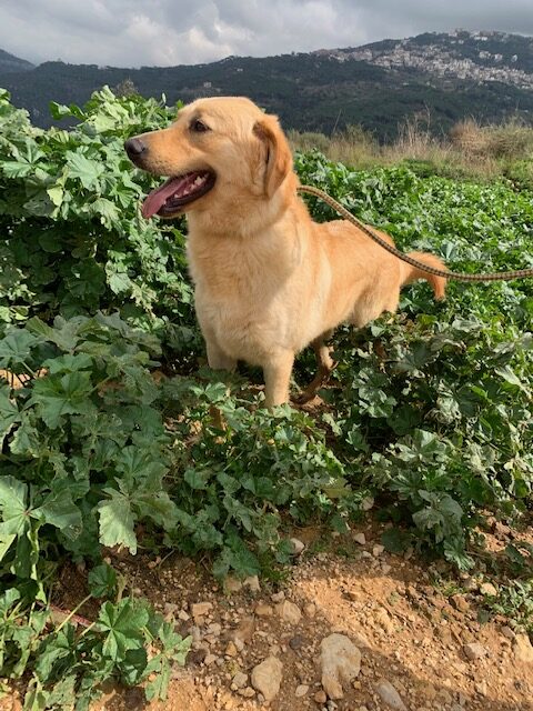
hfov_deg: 53.1
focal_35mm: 26
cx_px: 266
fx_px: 534
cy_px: 356
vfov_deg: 67.3
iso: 25
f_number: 1.8
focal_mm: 4.25
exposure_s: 1/1190
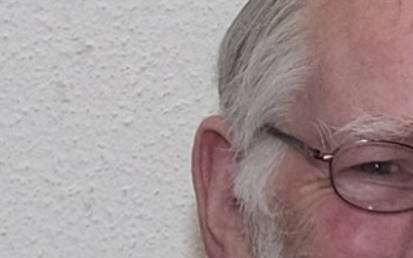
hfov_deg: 13.6
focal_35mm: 153
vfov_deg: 8.5
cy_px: 267
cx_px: 362
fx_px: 1723
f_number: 3.6
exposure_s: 1/125
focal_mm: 35
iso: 400
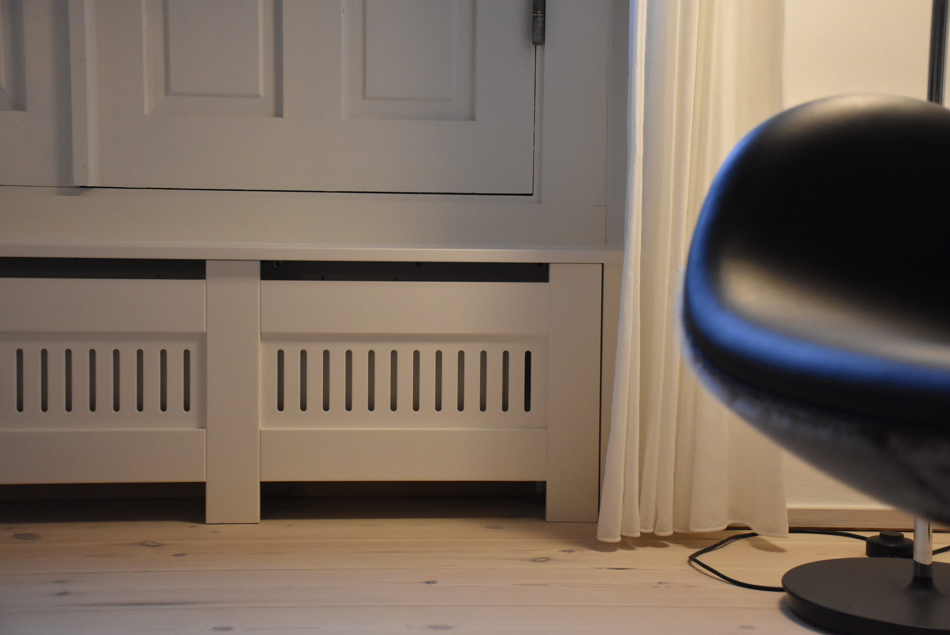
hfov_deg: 35.0
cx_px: 475
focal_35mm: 57
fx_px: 1505
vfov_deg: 23.8
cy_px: 318
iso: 2800
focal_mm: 38
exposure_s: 1/60
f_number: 4.2
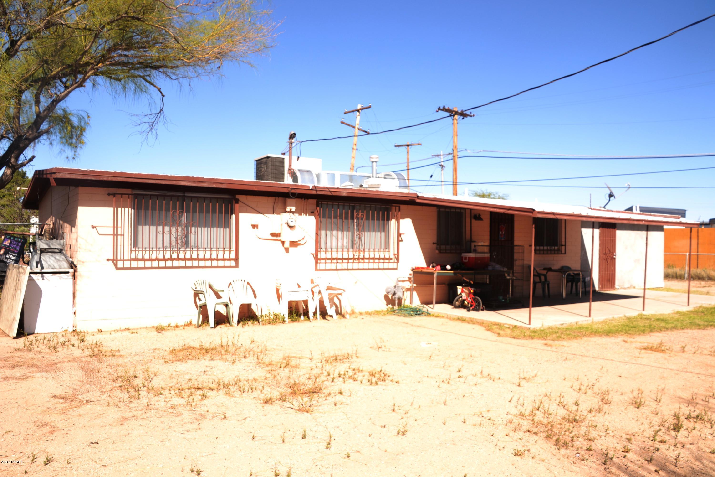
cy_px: 238
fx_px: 596
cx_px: 358
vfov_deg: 43.6
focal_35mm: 30
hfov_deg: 61.9
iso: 100
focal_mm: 20
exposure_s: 1/200
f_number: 13
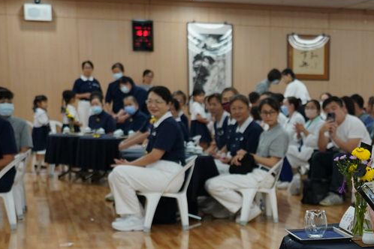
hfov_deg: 24.2
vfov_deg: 16.3
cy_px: 259
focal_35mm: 82
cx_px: 327
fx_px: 852
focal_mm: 34
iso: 2000
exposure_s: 1/160
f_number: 4
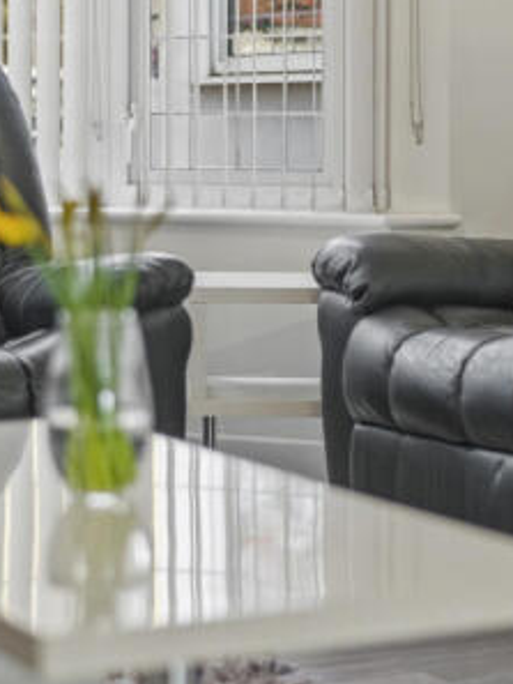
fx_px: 2093
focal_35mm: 106
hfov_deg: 13.9
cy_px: 365
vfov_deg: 18.5
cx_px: 132
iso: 100
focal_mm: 50
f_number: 1.8
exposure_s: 1/100
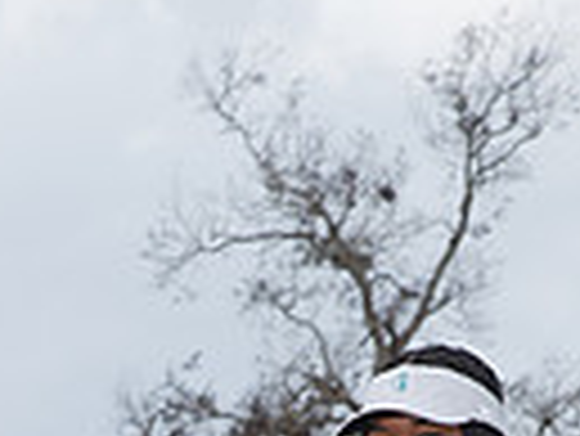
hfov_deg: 10.2
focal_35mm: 194
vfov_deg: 7.3
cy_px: 998
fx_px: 3254
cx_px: 103
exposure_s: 1/320
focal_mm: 58
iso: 100
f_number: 6.3
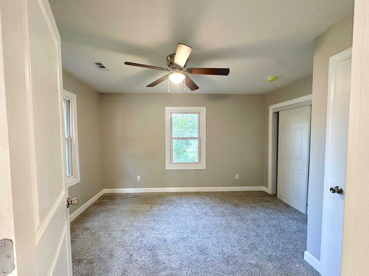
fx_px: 160
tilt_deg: -3.0
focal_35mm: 15
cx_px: 175
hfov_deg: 98.1
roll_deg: +0.6
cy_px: 146
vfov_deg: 81.7
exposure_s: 1/60
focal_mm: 2.22
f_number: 2.2
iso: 400
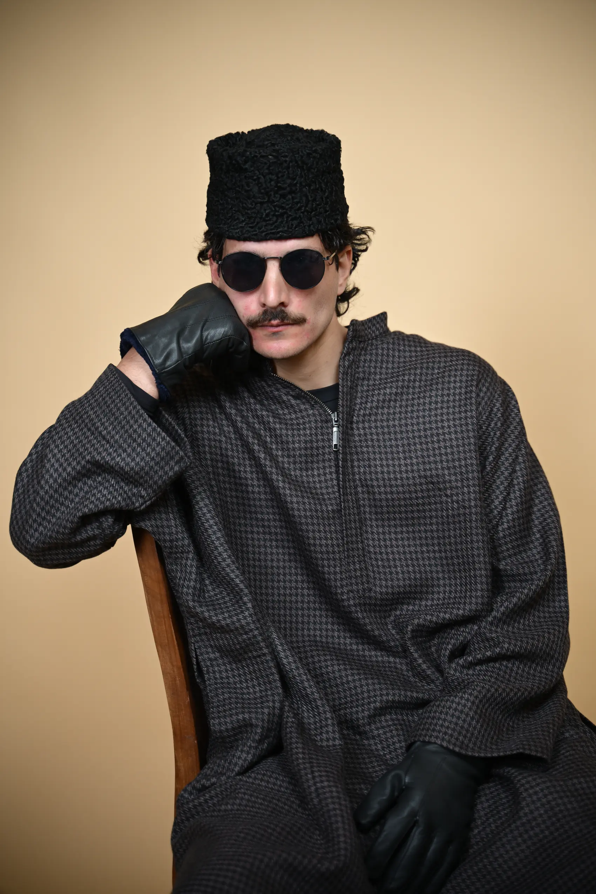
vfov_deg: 27.0
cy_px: 447
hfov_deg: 18.2
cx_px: 298
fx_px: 1862
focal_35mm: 75
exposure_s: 1/160
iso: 100
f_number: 2.8
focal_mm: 75
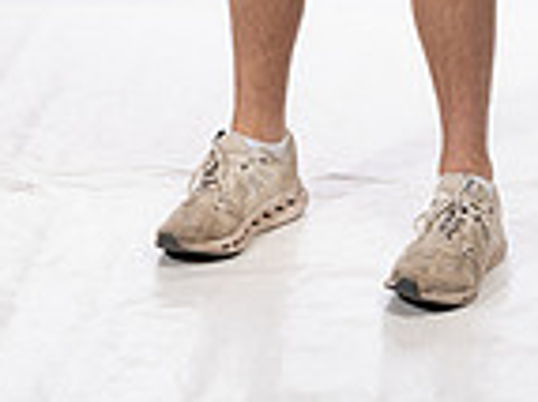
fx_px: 2391
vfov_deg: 9.0
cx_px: 425
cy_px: -421
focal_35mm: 154
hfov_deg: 12.8
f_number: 7.1
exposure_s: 1/250
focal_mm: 51
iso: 640
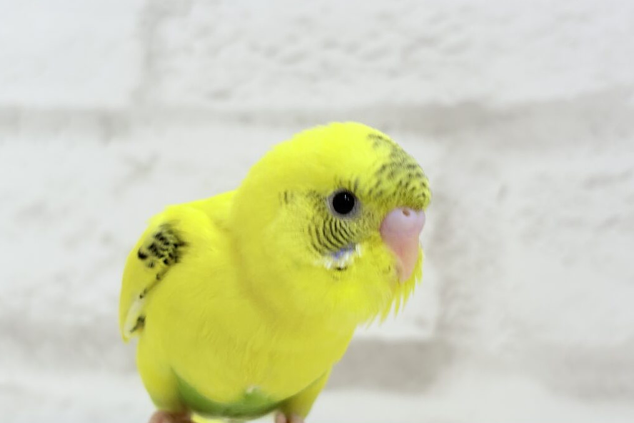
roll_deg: +0.4
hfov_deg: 31.4
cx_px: 269
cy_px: 260
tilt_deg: +3.4
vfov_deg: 21.2
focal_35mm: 64
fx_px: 1127
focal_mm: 5.96
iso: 32
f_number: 1.6
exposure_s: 1/50
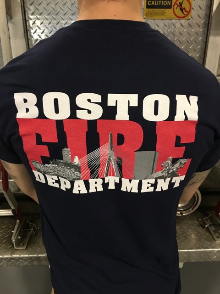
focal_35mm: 29
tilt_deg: -22.8
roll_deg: -1.3
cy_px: 147
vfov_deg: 61.7
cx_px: 110
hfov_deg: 48.2
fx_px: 246
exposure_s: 1/30
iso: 200
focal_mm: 4.15
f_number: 2.2
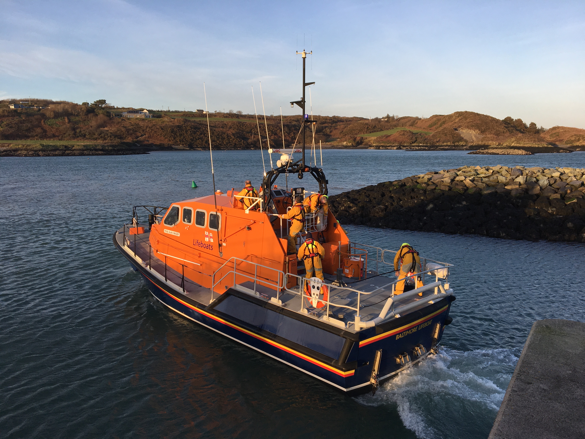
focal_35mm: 29
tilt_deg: -7.7
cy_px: 220
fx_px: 490
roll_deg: -0.9
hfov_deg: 61.7
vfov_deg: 48.2
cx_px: 292
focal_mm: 4.15
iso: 25
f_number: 2.2
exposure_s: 1/668
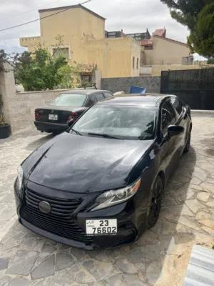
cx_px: 107
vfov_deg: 67.3
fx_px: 214
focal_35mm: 26
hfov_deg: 53.1
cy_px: 143
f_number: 1.5
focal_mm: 5.7
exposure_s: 1/3077
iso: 50
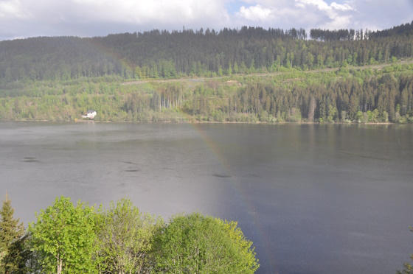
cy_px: 137
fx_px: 447
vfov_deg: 34.1
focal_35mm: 39
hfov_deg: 49.6
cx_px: 206
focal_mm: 26
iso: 400
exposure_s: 1/400
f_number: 10
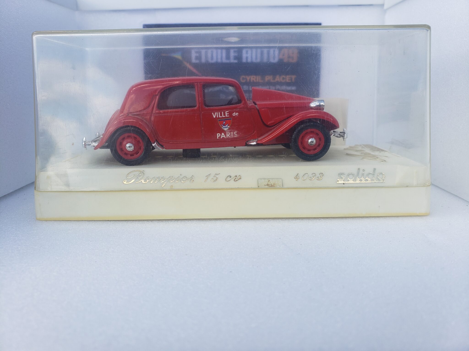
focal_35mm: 26
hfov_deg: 67.3
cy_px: 176
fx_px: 352
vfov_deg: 53.1
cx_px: 234
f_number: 2.4
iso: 50
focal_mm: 4.3
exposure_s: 1/304
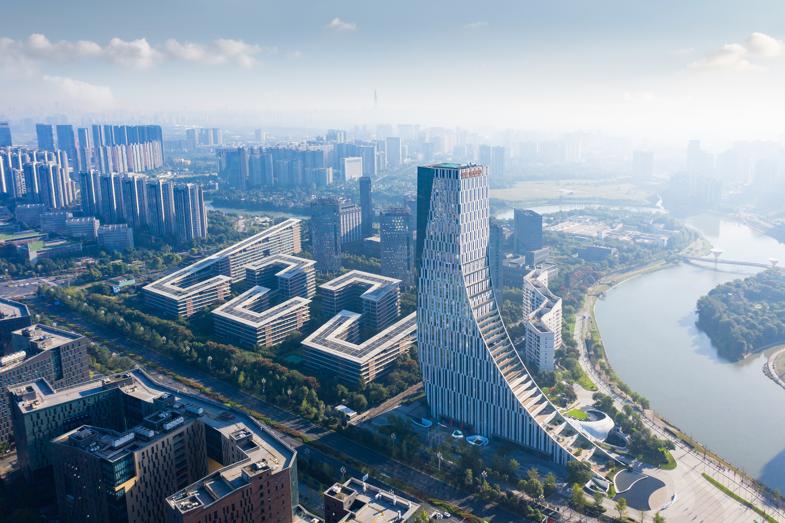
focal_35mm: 28
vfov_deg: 46.4
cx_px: 392
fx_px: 610
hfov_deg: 65.5
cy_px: 262
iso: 100
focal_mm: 10.26
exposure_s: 1/1250
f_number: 4
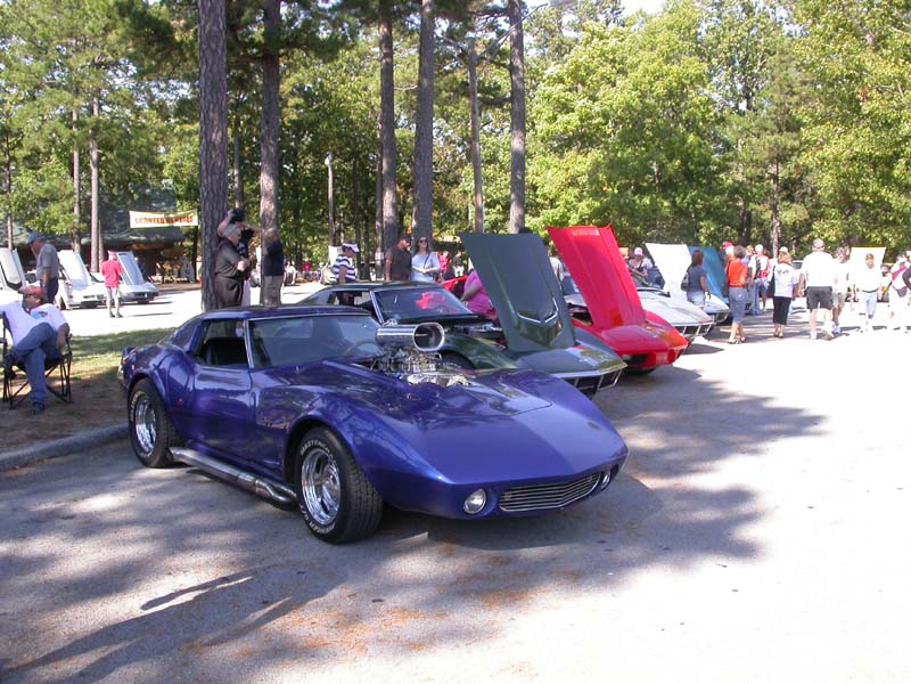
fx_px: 1000
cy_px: 342
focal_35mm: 38
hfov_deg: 49.0
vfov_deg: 37.7
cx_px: 456
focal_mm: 7.85
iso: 100
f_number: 5.3
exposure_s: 1/158
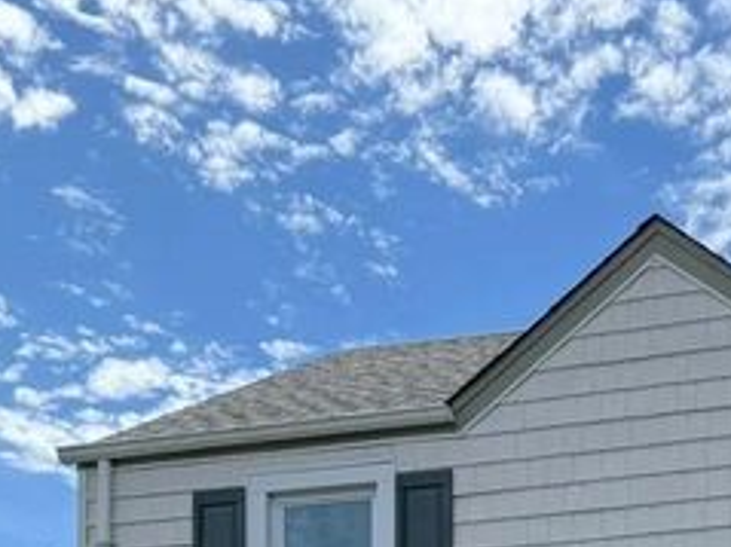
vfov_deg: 12.3
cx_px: 795
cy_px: 1164
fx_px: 2174
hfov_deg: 18.4
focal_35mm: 103
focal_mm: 6.76
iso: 80
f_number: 1.78
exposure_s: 1/4975
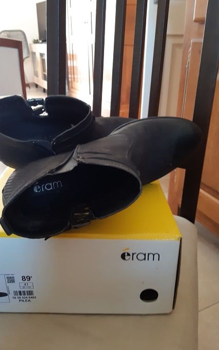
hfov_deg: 44.4
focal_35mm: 28
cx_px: 92
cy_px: 172
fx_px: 267
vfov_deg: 66.5
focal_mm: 3.92
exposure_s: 1/50
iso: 200
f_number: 1.7
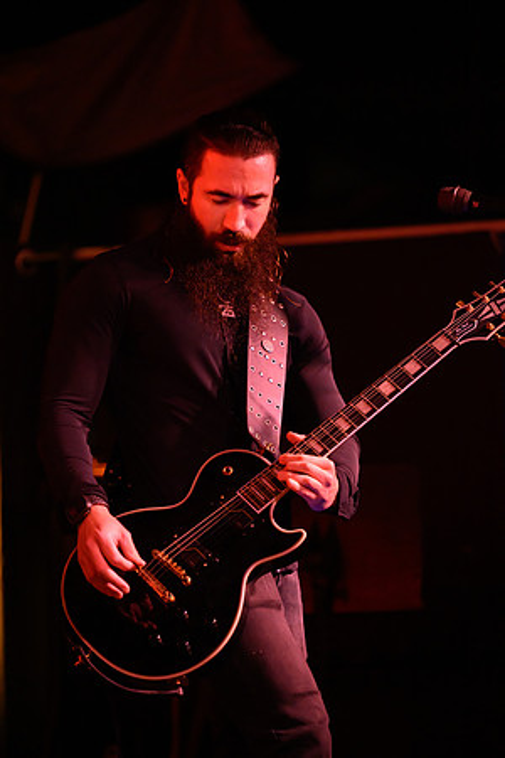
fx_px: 3472
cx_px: 252
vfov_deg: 12.5
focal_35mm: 165
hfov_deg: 8.3
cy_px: 379
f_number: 2.8
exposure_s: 1/250
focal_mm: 165
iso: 6400
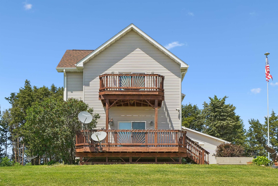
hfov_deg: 45.4
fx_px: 332
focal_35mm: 43
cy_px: 93
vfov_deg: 31.2
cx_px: 139
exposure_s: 1/1250
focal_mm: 29
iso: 400
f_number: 9
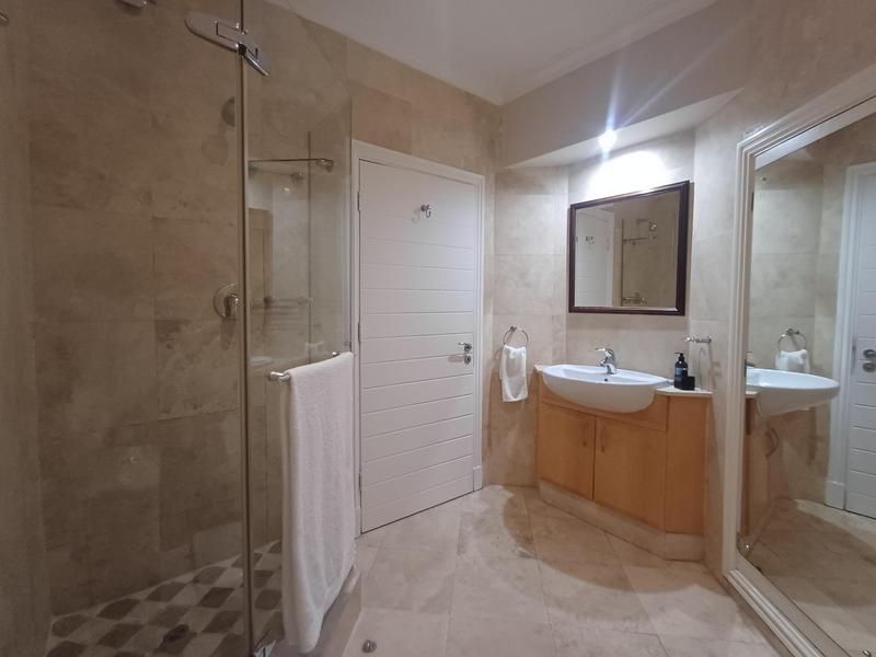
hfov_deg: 94.5
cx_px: 438
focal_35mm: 16
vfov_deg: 78.1
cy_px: 328
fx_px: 405
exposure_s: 1/25
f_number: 2.2
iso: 320
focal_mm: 1.64
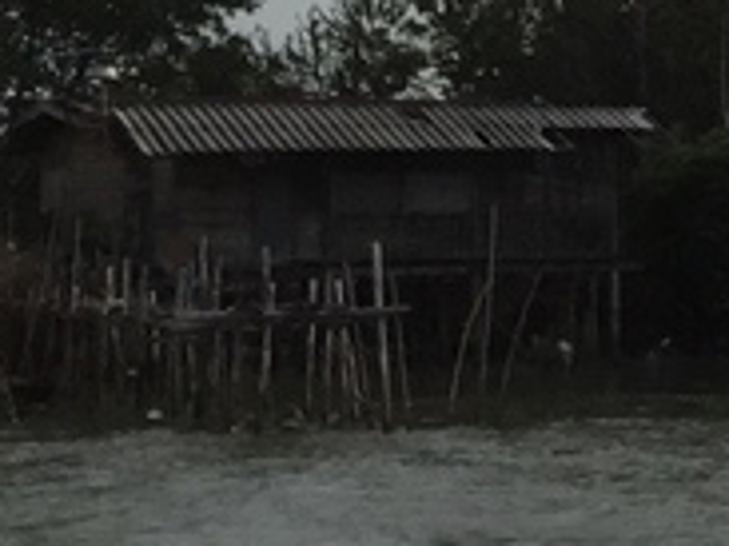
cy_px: -16
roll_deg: -0.4
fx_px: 3999
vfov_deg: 7.8
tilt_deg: +3.5
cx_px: 2207
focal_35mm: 190
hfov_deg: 8.6
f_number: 2.2
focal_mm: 4.15
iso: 32
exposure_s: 1/3597
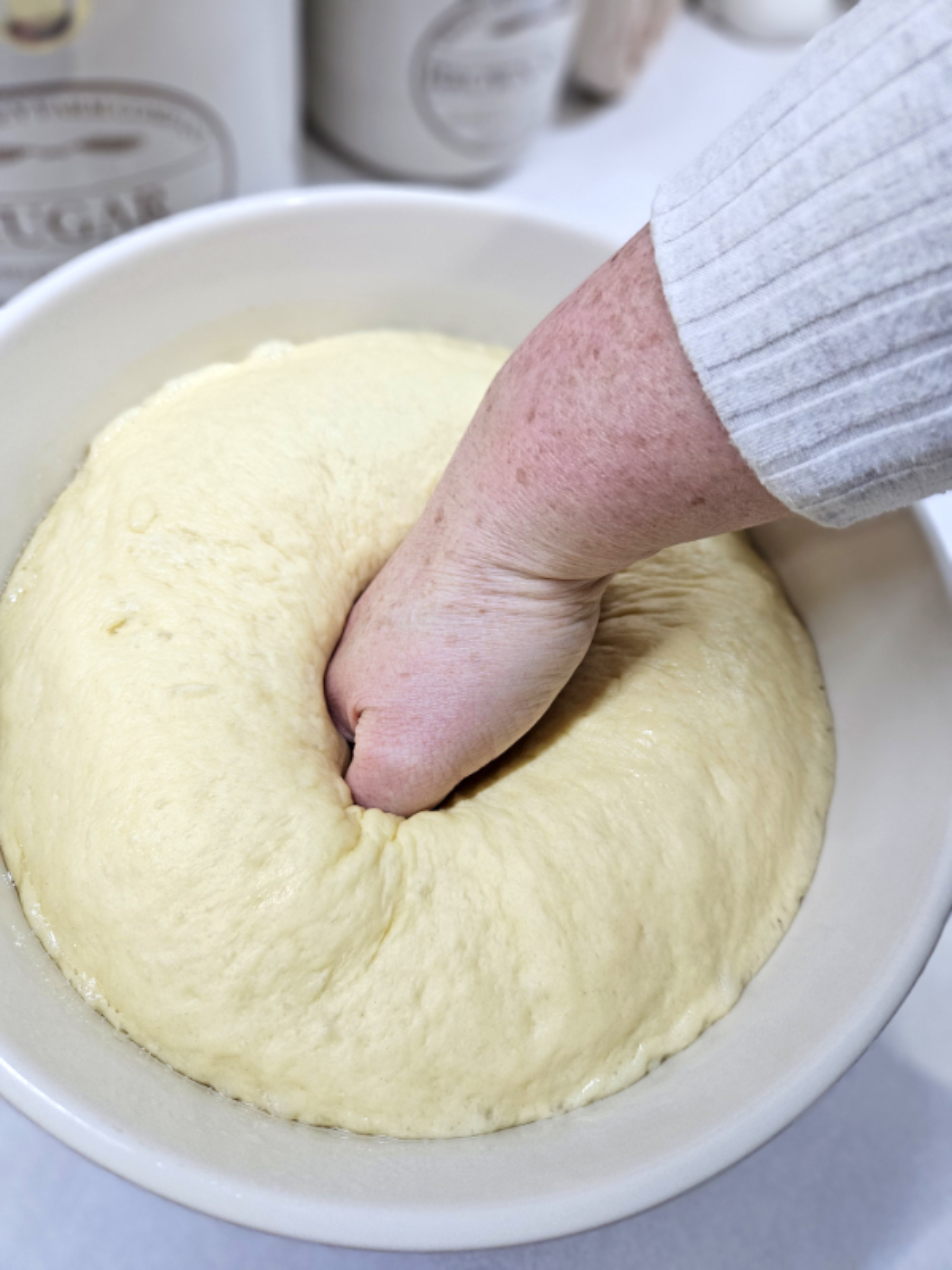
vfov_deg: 73.9
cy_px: 635
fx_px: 843
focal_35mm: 23
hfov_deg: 58.9
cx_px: 476
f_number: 1.8
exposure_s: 1/120
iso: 80
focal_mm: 5.4
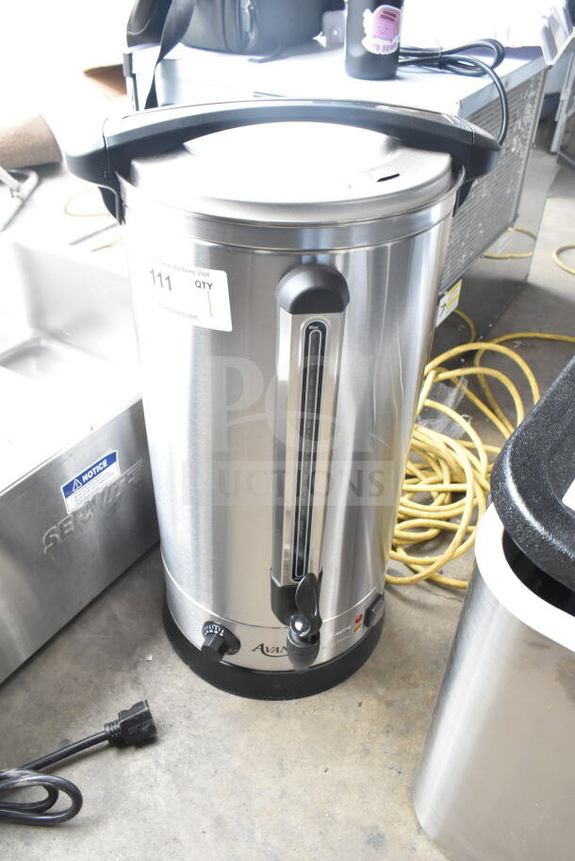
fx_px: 718
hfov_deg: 43.6
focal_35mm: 30
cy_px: 430
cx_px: 288
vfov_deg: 61.9
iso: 1600
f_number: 7.1
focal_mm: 20
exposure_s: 1/200
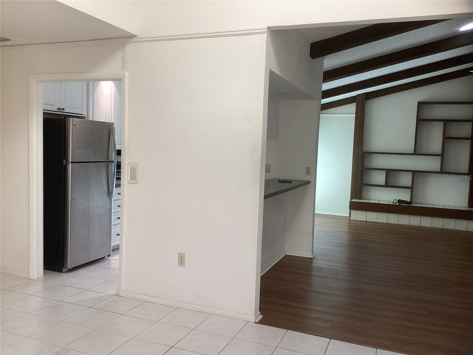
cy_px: 178
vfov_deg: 45.4
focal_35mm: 31
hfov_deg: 58.4
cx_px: 236
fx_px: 424
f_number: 2.4
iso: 64
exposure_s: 1/60
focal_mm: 3.3
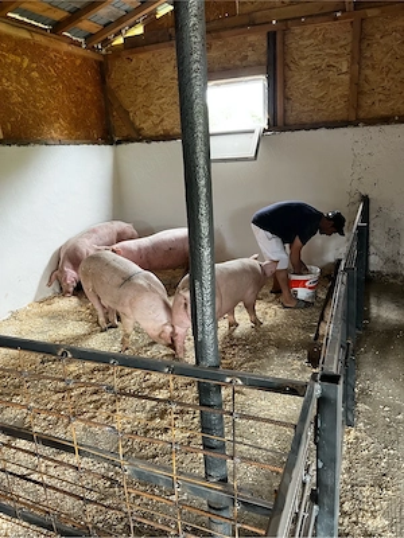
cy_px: 269
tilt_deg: -14.4
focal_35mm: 26
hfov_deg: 53.1
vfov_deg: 67.3
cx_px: 202
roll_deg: +2.9
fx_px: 405
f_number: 1.5
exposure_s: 1/60
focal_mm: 5.7
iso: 200
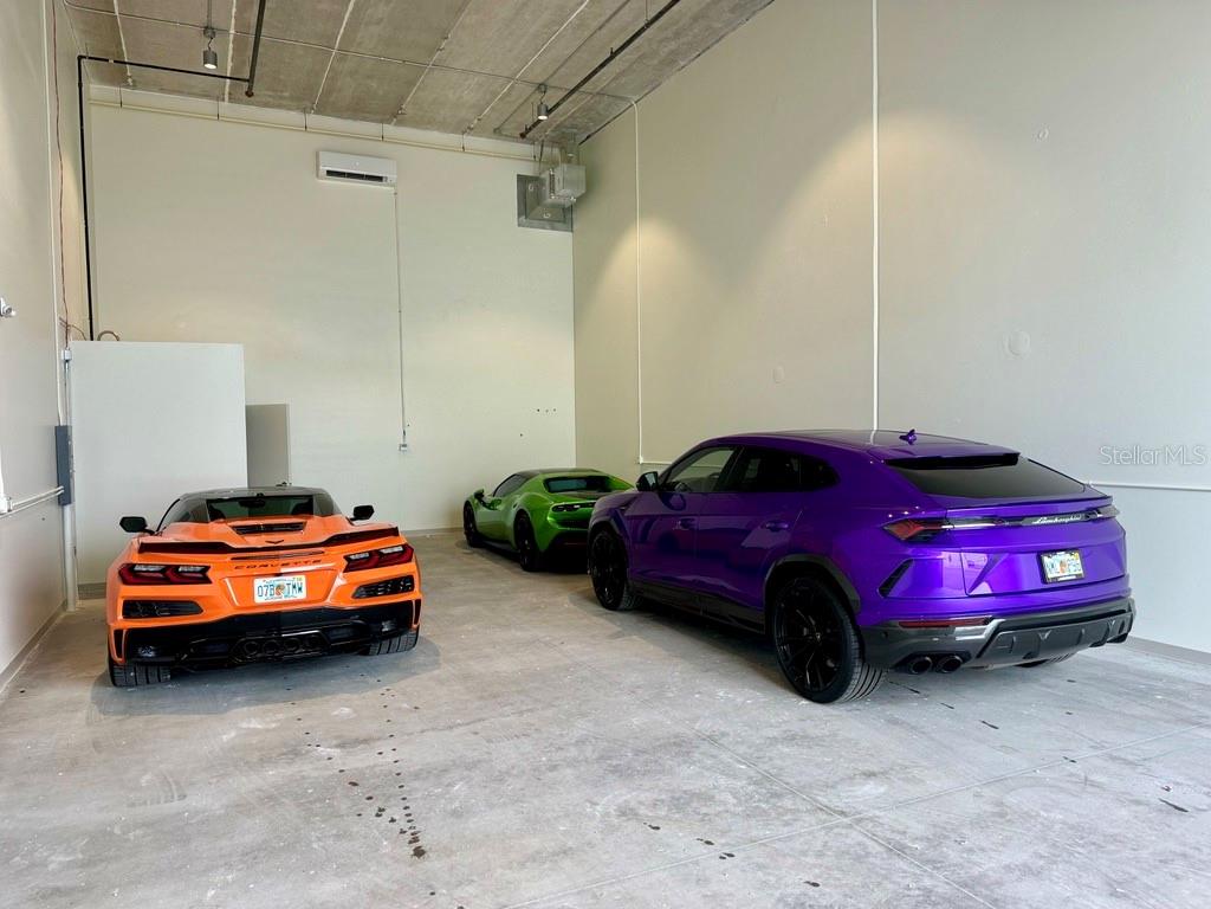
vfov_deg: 56.8
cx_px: 606
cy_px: 454
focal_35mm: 24
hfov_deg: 71.6
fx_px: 840
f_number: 1.78
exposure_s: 1/120
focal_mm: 6.76
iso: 100
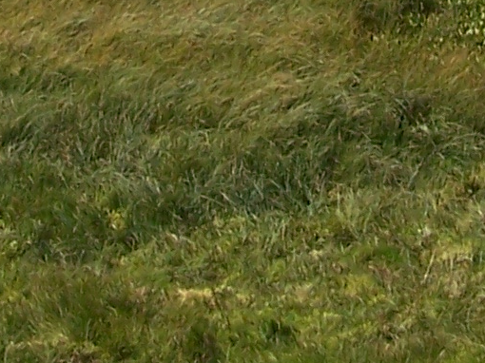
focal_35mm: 192
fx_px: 2689
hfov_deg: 10.3
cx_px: 391
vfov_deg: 7.4
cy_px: -392
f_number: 4
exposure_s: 1/1000
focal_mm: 6.3
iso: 80
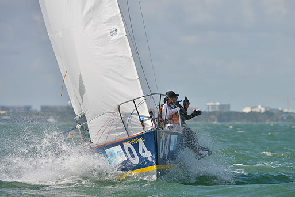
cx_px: 160
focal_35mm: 339
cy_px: 109
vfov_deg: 4.1
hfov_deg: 6.1
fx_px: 2778
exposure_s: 1/1600
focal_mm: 300
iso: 280
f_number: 7.1
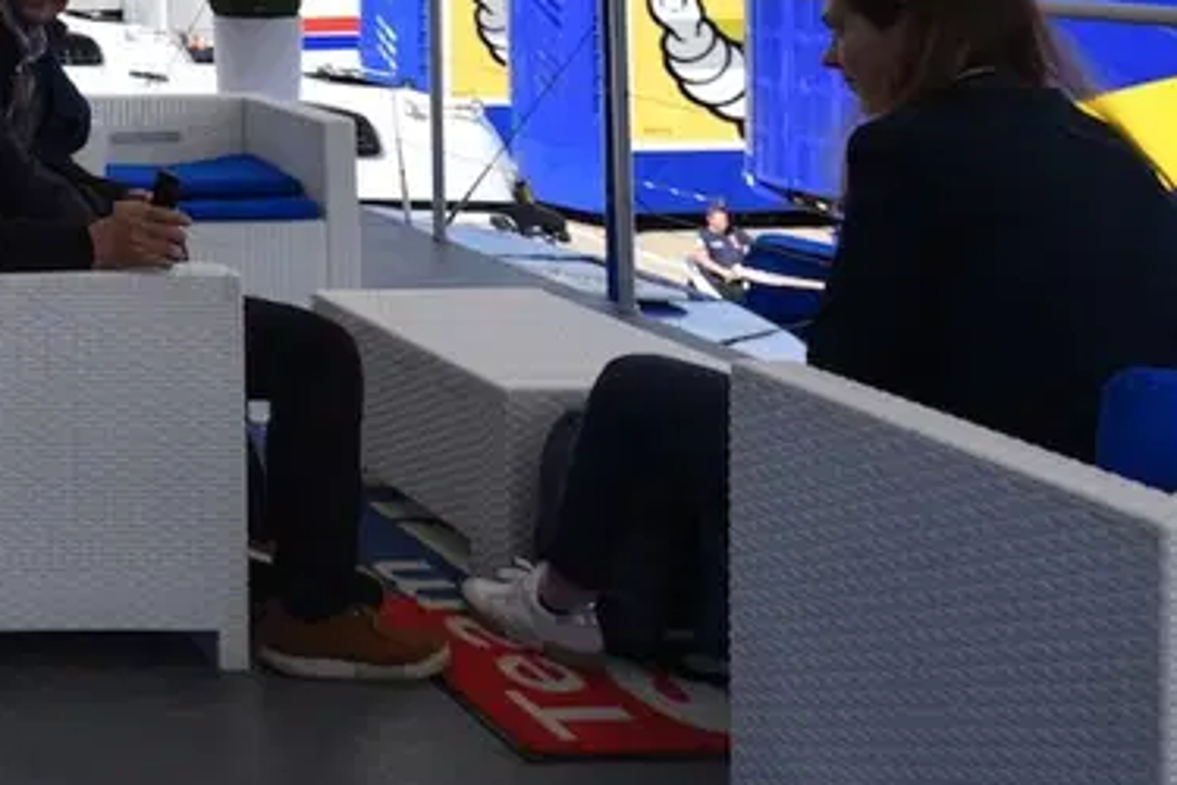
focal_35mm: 48
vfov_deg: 25.6
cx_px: -537
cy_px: -124
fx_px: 1569
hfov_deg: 28.6
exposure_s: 1/400
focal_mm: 15
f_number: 4.5
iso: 64
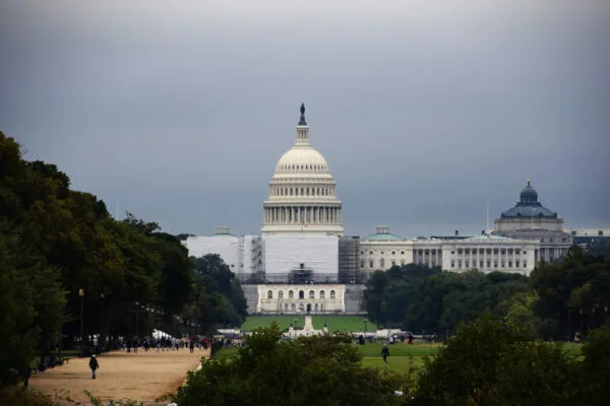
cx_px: 305
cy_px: 203
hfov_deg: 7.4
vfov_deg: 5.0
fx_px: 4702
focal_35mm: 278
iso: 450
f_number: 5.6
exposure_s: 1/1000
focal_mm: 185
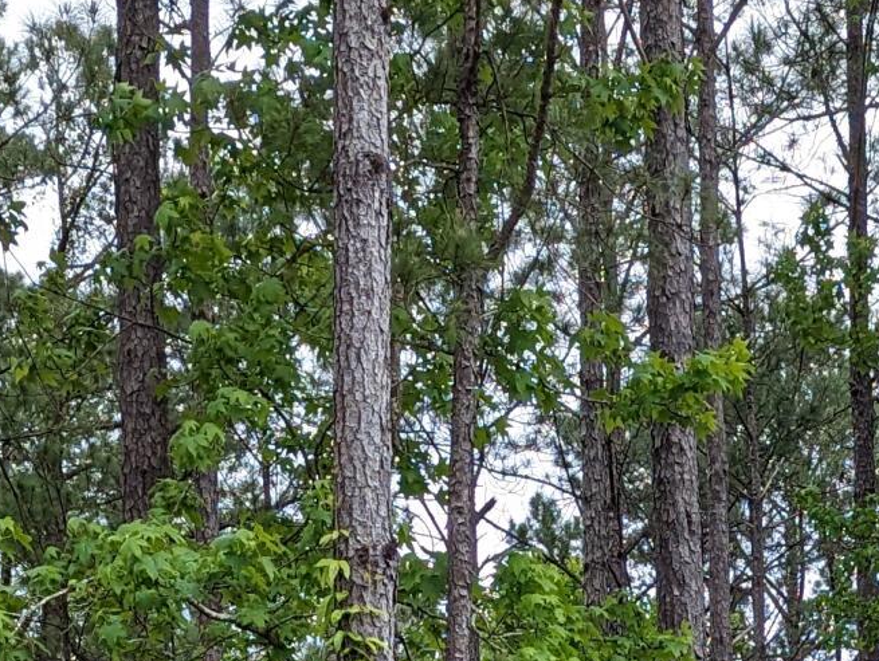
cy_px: 1464
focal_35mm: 110
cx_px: 666
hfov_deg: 17.7
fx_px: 2797
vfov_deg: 11.6
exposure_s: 1/838
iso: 37
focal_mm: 6.81
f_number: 1.85
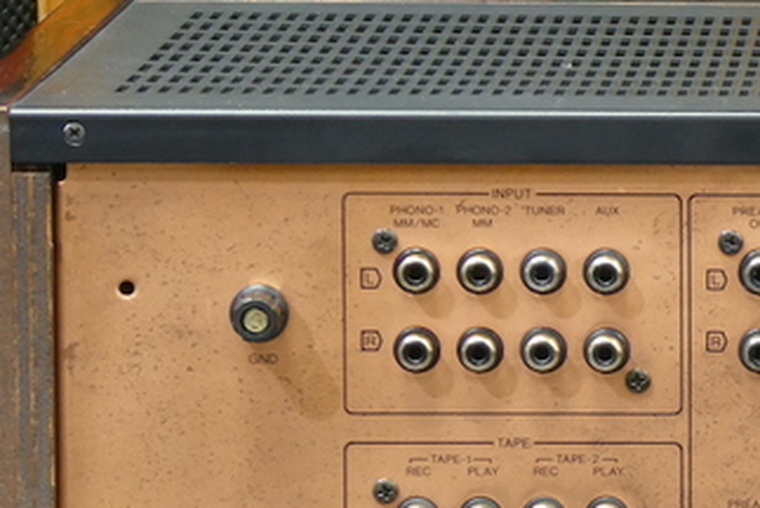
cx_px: 941
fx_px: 8093
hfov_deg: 5.4
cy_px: 372
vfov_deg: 3.6
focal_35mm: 383
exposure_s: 1/2
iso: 200
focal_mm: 22.3
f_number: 5.2
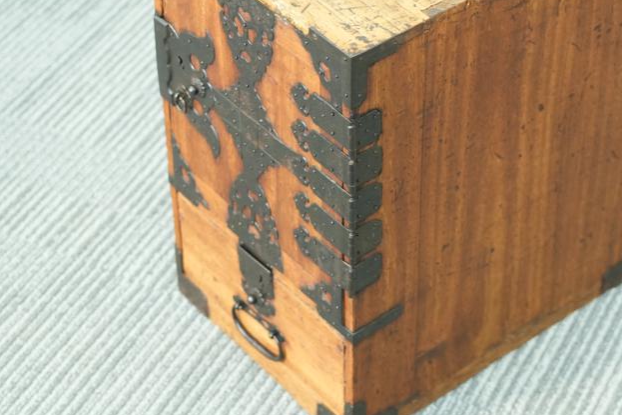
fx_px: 1624
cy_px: 94
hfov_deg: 21.7
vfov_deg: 14.5
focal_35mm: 94
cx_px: 348
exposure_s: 1/60
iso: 2500
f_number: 4
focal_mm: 54
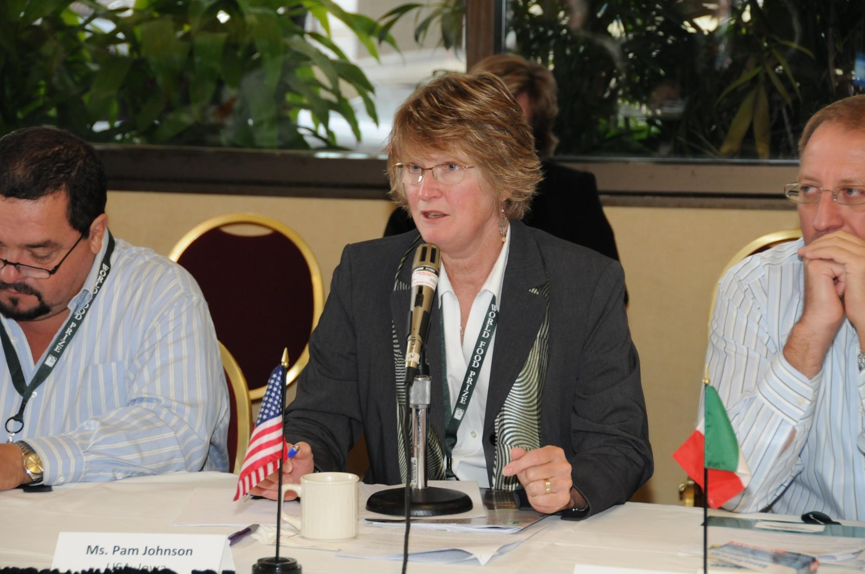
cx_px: 432
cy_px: 287
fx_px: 3420
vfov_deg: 9.6
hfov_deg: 14.4
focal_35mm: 142
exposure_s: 1/60
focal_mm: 95
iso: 800
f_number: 7.1
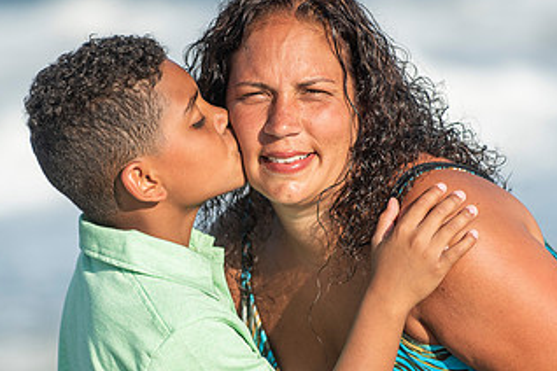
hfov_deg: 5.6
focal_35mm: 365
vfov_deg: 3.8
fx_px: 5647
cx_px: 217
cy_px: 192
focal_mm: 200
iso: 250
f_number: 3.5
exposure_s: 1/4000
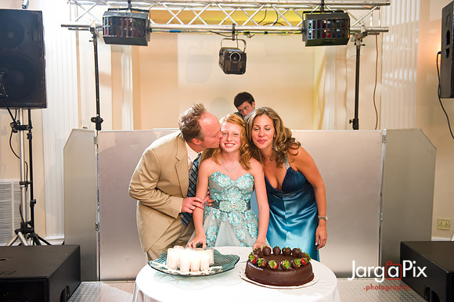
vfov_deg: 33.4
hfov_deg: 48.5
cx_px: 227
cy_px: 151
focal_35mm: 40
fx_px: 504
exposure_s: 1/125
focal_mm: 40
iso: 1600
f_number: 3.2
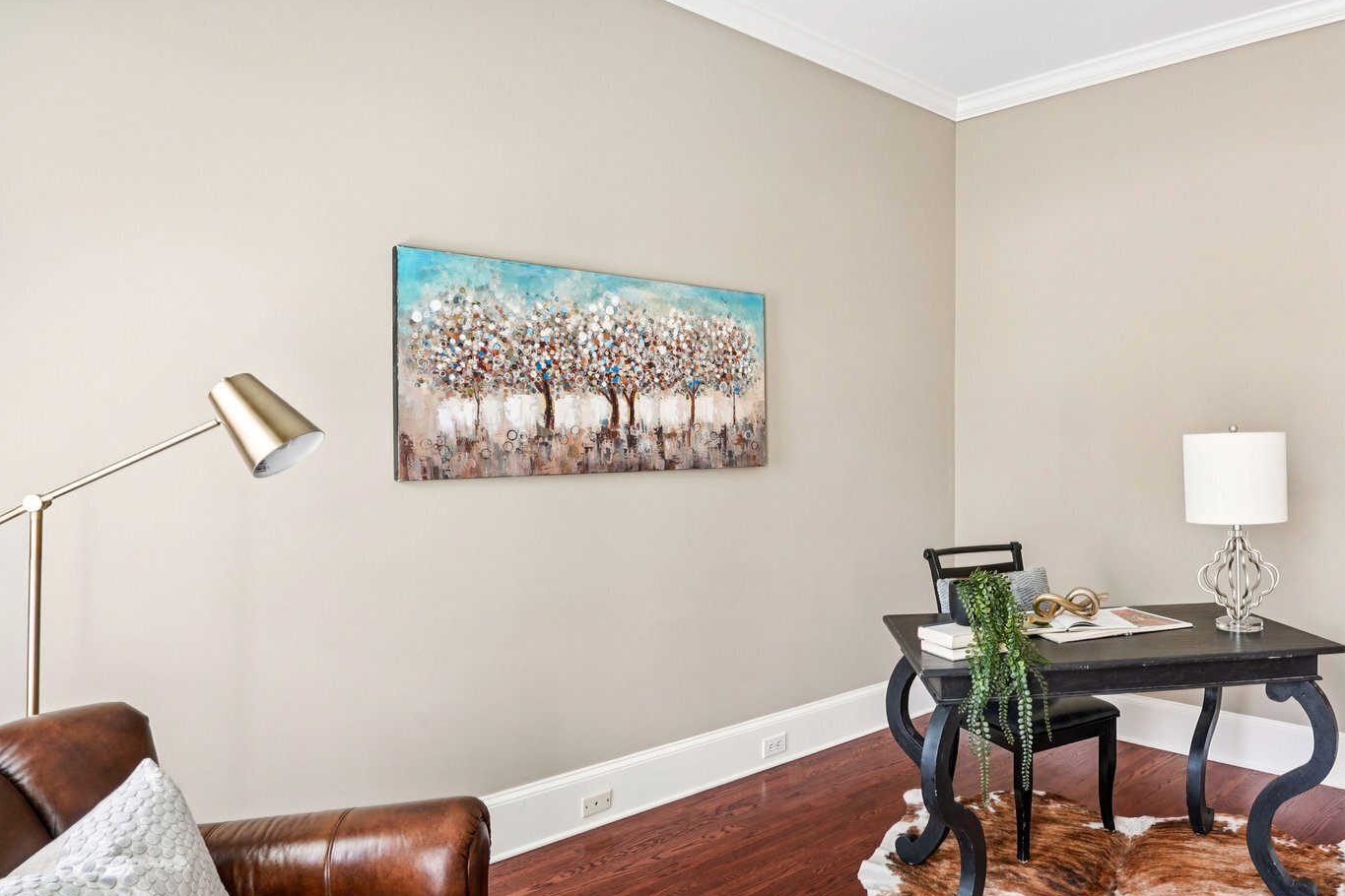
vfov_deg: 53.1
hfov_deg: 70.0
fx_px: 897
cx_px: 969
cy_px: 431
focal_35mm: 24
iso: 400
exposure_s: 1/5
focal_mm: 16
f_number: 10
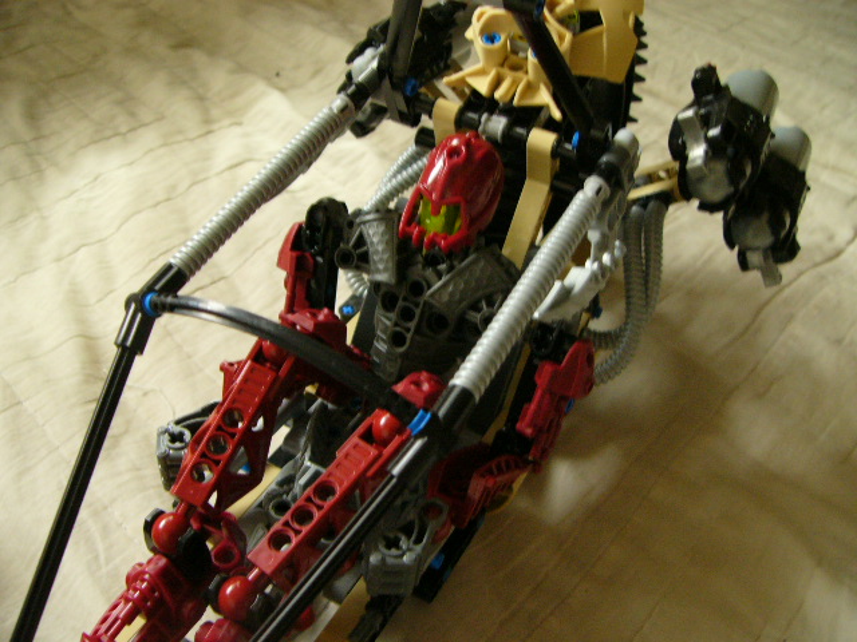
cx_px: 428
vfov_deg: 39.7
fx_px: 891
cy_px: 321
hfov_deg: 51.4
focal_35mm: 36
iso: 200
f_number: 2.8
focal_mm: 6
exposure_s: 1/13
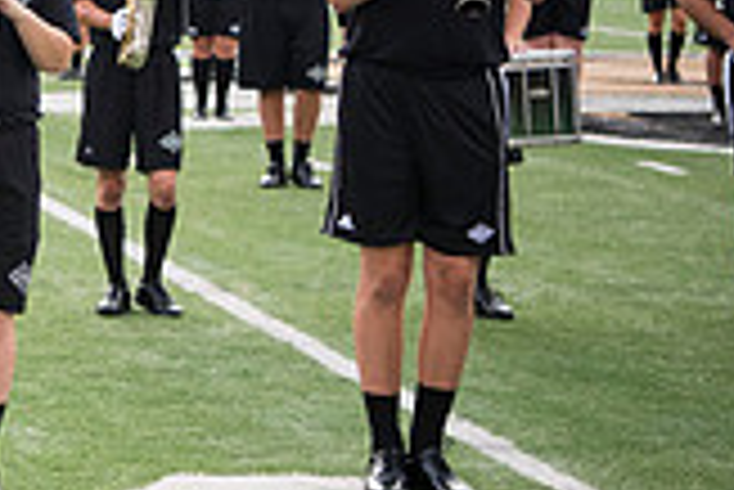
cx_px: -464
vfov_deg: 7.7
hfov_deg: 11.0
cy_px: 74
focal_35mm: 178
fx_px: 3632
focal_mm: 50
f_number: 2.8
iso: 400
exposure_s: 1/2000
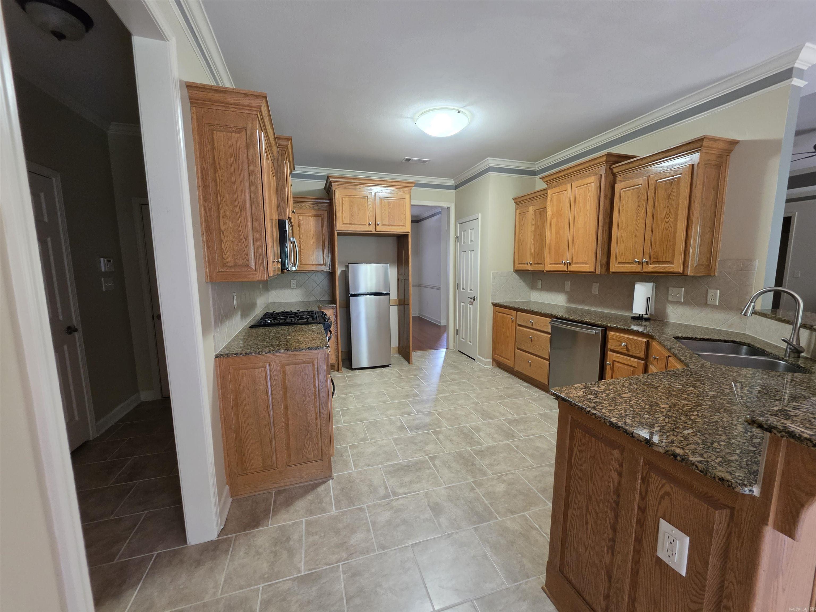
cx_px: 408
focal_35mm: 13
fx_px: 306
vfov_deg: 89.9
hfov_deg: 106.2
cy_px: 306
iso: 250
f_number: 1.9
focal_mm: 2.2
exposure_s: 1/60
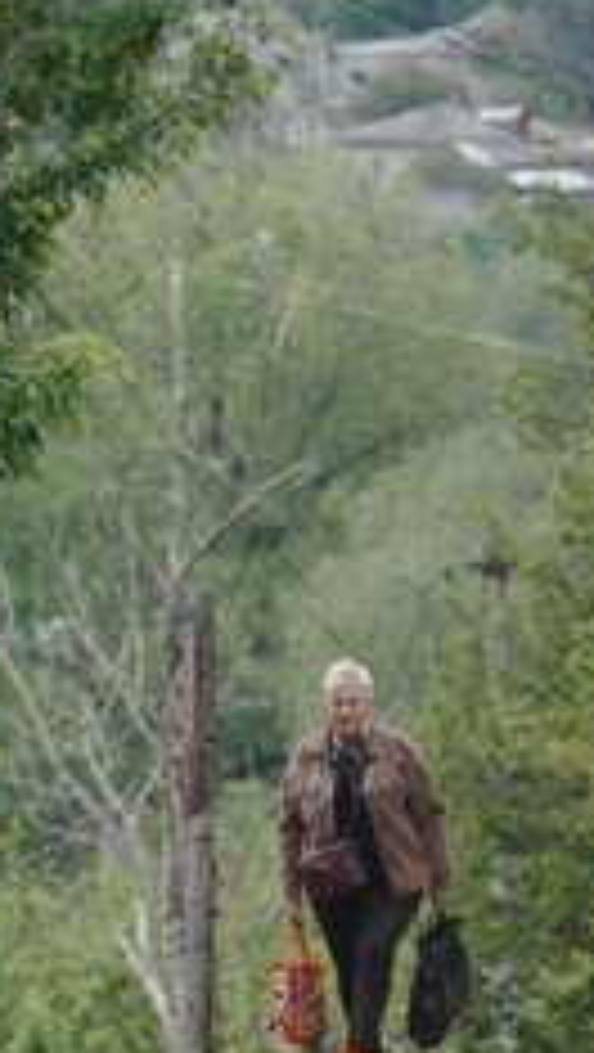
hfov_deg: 2.3
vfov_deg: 4.0
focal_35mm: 537
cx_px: 338
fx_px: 15004
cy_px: 587
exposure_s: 1/323
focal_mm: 300
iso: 100
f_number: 6.3
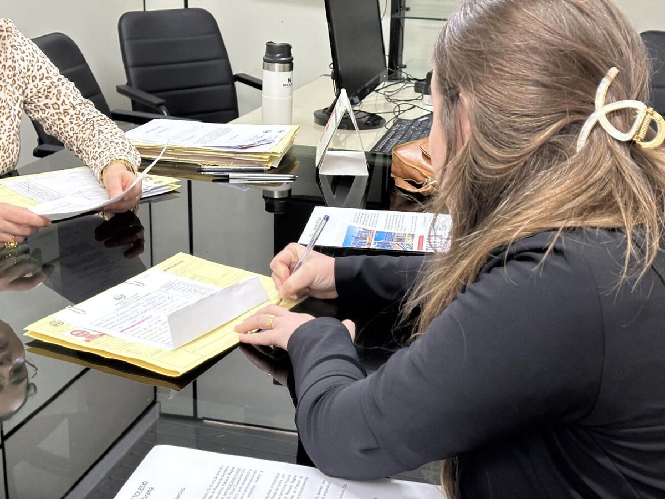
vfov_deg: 28.0
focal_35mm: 52
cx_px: 332
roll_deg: -1.7
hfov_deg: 36.8
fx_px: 999
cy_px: 250
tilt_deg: -19.0
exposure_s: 1/40
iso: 320
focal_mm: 5.96
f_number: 1.6
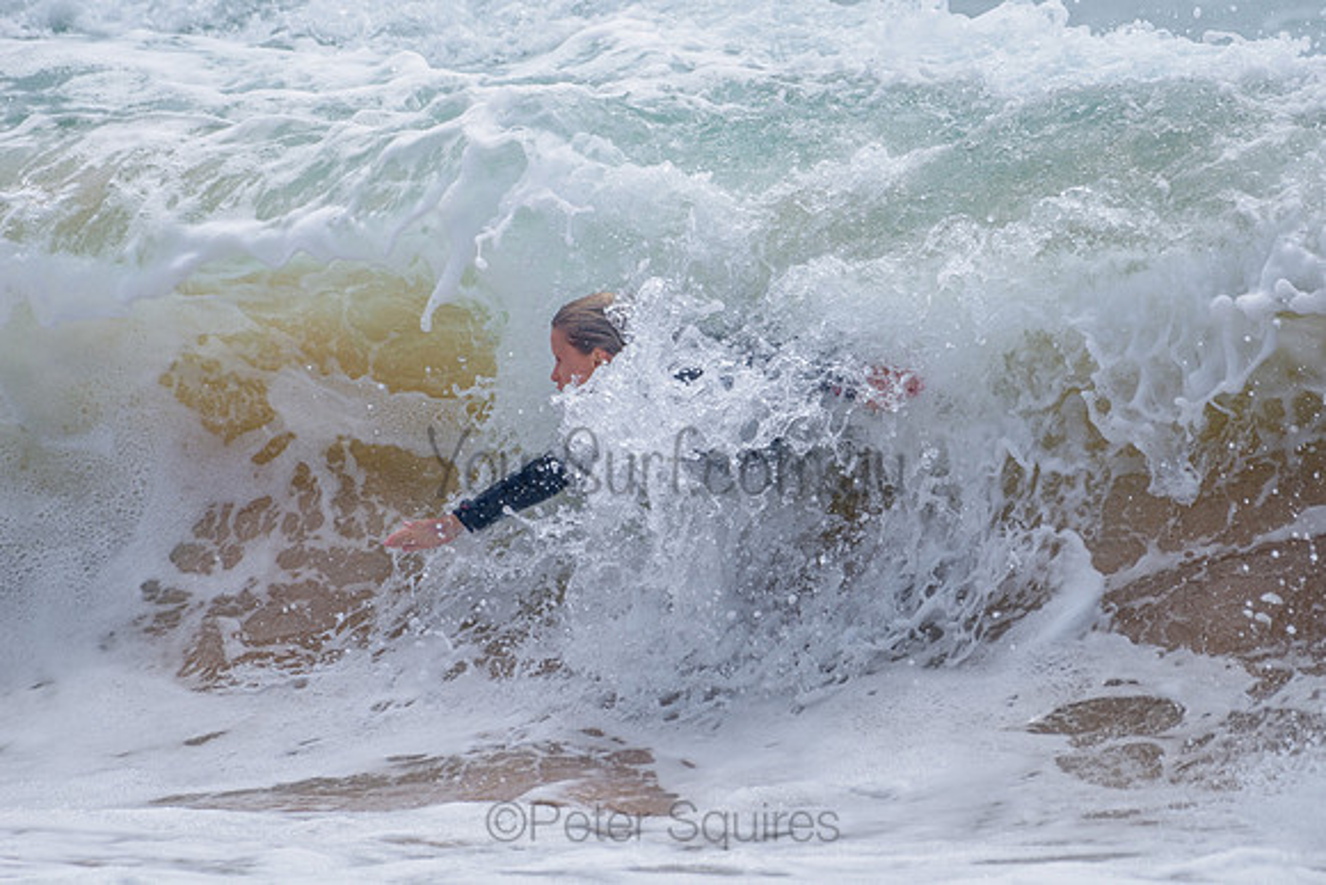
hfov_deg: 3.4
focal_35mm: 613
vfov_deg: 2.2
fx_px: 22587
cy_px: 371
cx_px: 813
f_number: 5.6
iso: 180
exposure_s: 1/2000
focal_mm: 500
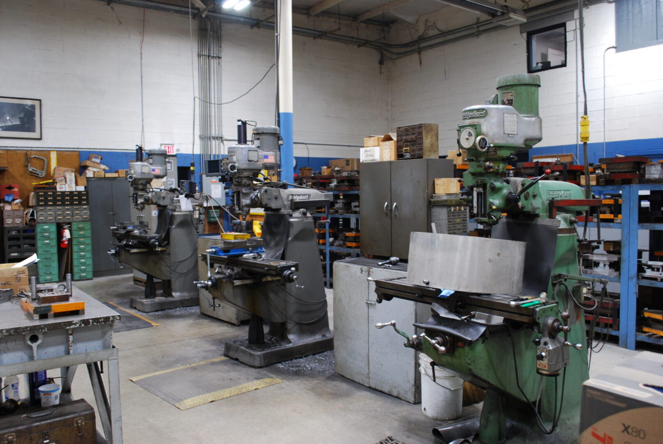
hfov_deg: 61.9
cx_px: 332
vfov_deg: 43.7
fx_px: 553
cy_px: 222
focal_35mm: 30
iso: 400
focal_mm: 20
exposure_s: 1/20
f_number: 6.3
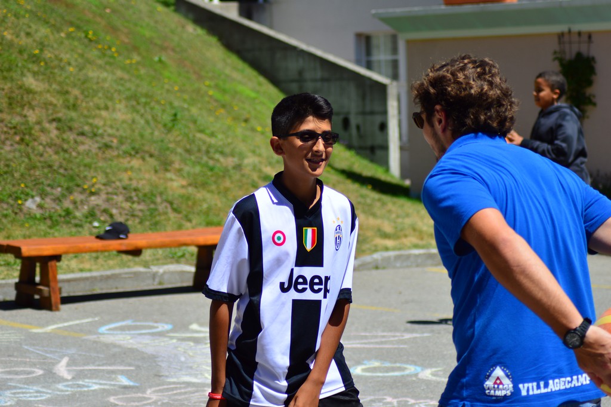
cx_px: 306
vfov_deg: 13.0
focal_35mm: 105
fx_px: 1781
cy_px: 204
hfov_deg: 19.5
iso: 100
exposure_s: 1/1250
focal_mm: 70
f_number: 4
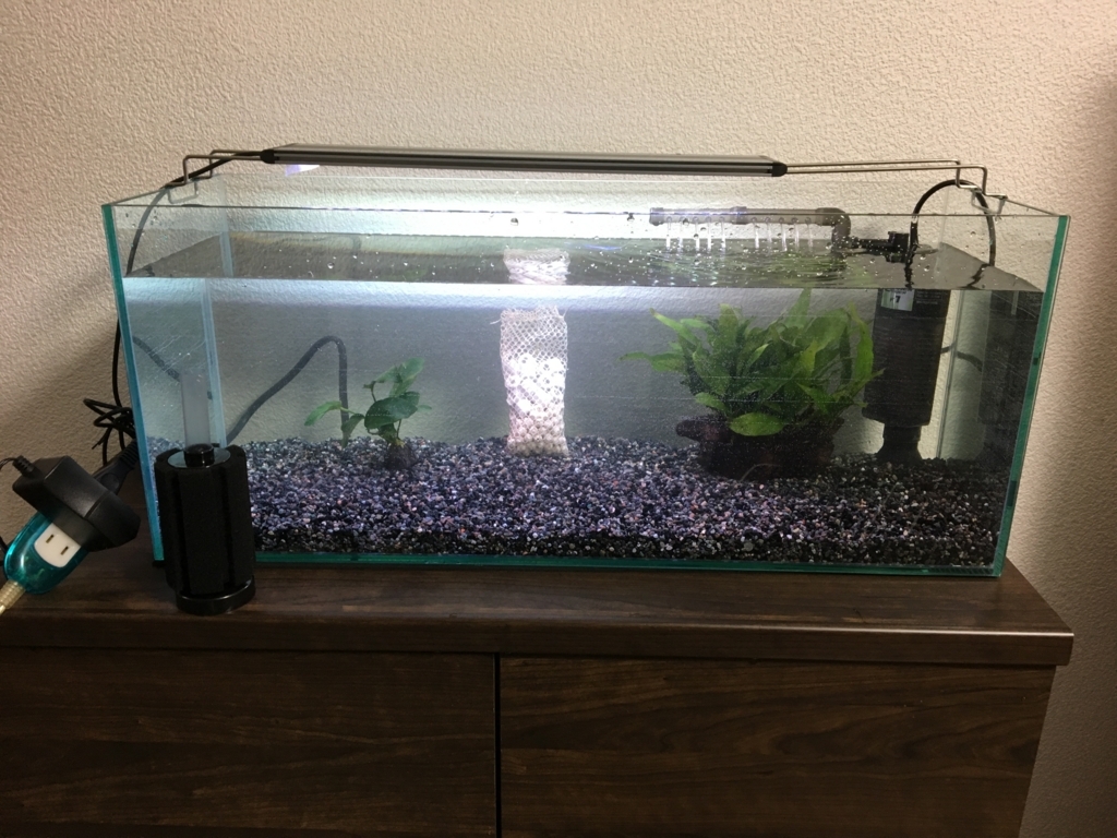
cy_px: 419
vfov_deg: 48.2
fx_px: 936
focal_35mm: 29
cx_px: 558
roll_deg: -0.8
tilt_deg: -21.3
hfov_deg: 61.7
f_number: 2.2
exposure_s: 1/30
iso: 80
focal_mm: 4.15
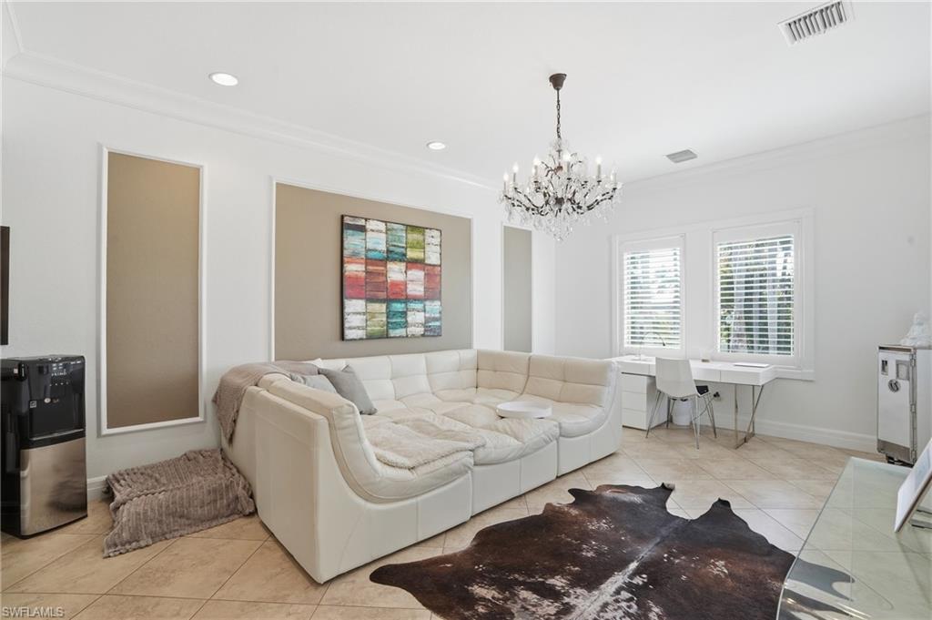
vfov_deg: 73.7
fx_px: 414
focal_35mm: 16
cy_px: 310
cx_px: 466
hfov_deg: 96.8
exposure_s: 1/80
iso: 200
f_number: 9
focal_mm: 16
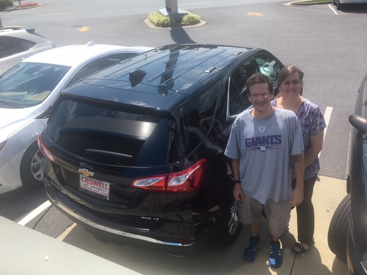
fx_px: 307
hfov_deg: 61.7
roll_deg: +5.6
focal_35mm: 29
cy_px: 138
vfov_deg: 48.2
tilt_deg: -30.6
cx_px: 184
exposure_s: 1/1099
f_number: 2.2
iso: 25
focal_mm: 4.15
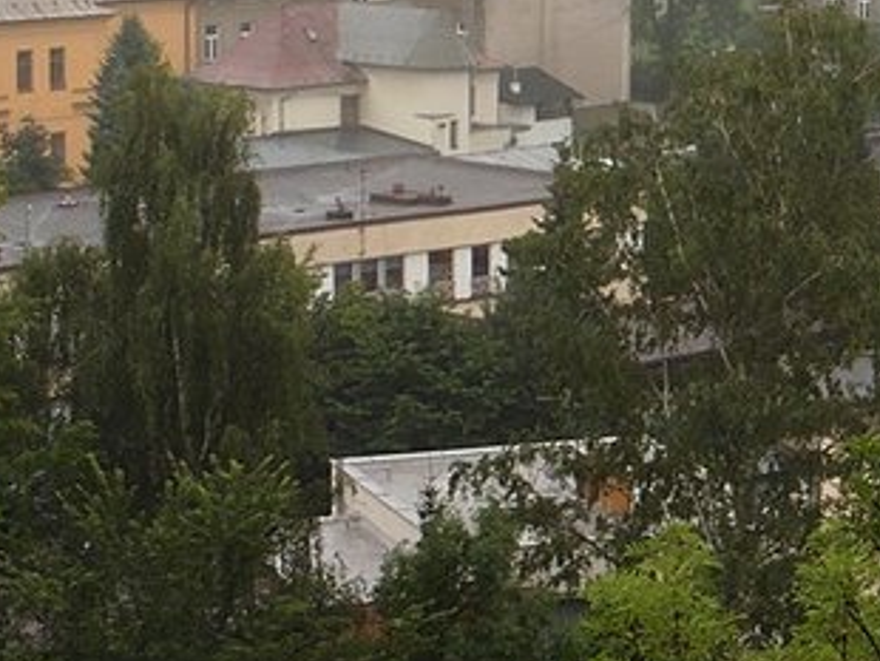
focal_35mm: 148
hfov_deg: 12.8
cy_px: -157
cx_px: 1195
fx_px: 3765
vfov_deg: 9.9
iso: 100
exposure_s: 1/160
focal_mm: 9
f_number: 5
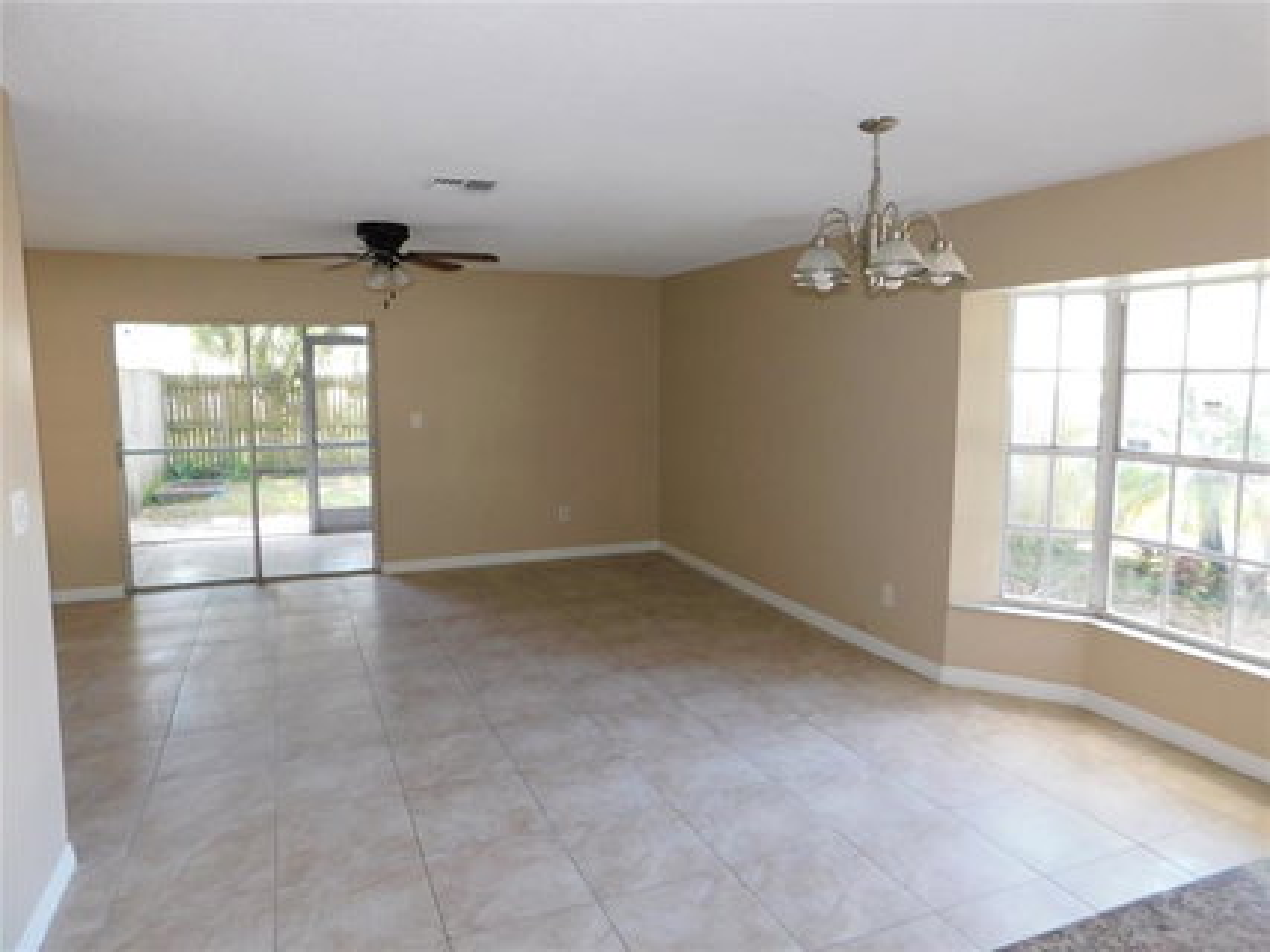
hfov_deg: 73.9
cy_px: 476
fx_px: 844
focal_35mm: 23
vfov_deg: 58.9
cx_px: 635
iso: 200
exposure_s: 1/30
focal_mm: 4
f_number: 3
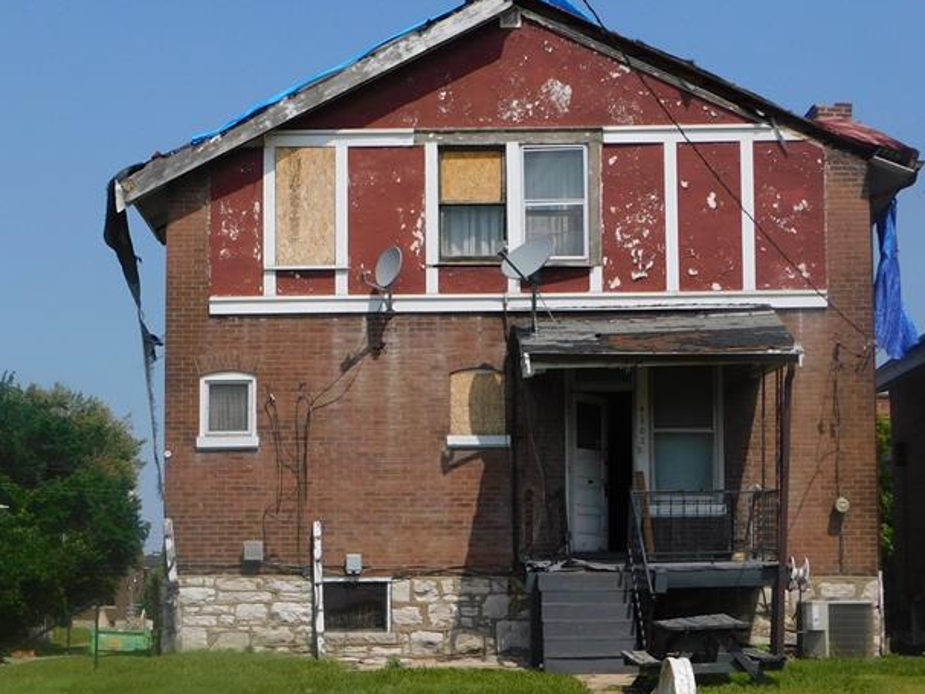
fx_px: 2032
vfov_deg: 19.3
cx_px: 266
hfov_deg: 25.4
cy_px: 455
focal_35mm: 76
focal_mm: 8
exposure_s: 1/500
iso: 125
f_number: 7.4
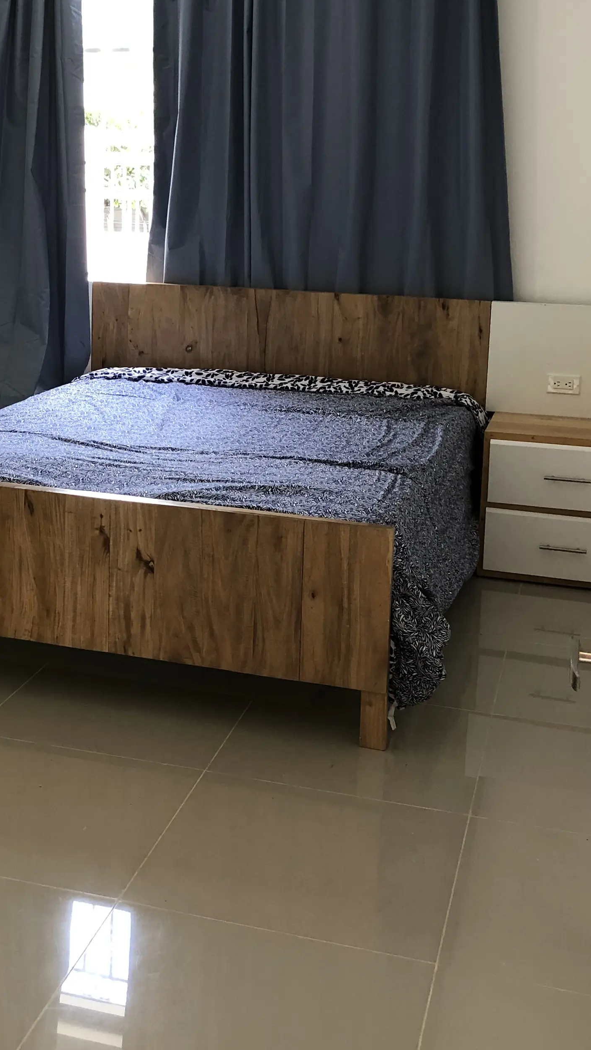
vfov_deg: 41.7
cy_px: 371
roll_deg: -1.3
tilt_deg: -8.0
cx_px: 134
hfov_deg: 24.1
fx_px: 1365
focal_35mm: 49
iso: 25
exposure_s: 1/30
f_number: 1.8
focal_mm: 3.99
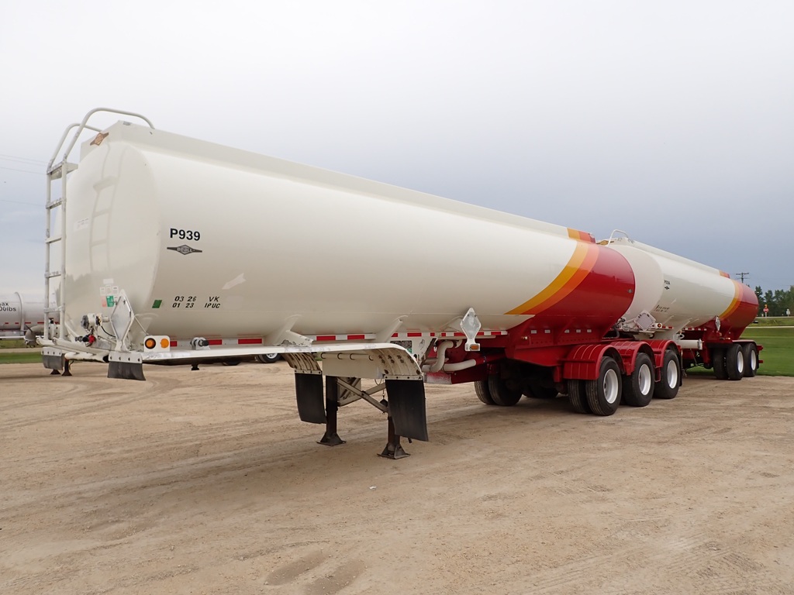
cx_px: 397
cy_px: 298
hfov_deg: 69.4
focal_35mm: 25
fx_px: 573
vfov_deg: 54.9
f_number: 2.8
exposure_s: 1/640
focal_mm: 4.5
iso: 100
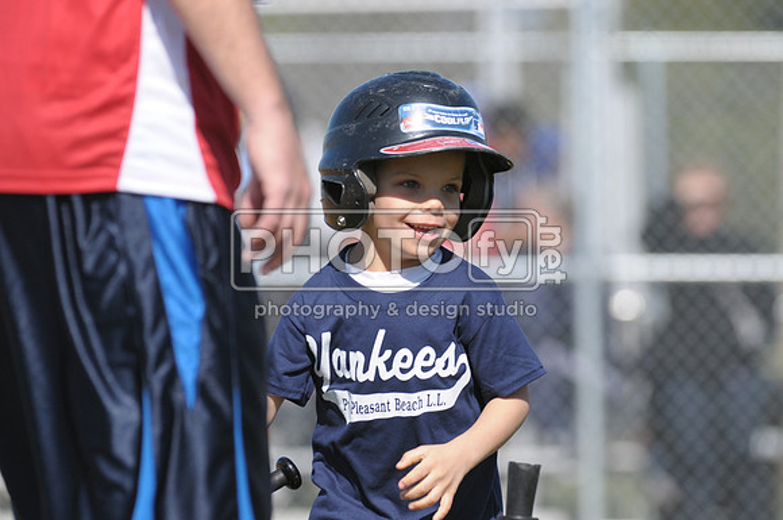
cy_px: 260
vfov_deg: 3.5
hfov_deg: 5.3
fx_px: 8471
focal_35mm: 390
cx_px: 392
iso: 400
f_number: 4.5
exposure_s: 1/2000
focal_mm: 260
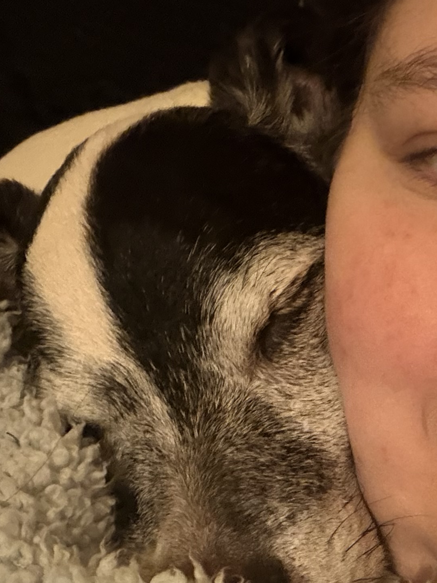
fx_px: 1077
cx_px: 399
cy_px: 502
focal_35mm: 64
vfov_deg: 29.3
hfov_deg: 22.3
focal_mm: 2.71
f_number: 1.9
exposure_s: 1/17
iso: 800
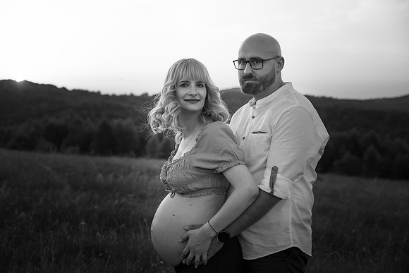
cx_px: 204
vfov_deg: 26.0
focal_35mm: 52
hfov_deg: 38.2
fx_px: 591
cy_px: 136
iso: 100
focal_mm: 52
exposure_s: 1/1000
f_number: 3.2
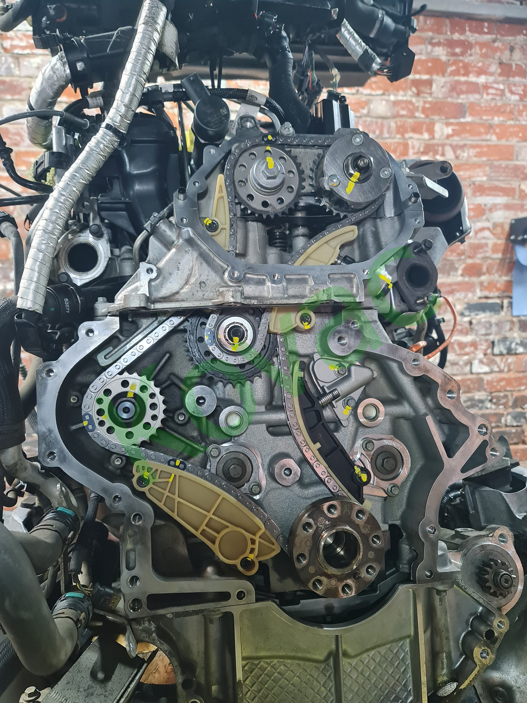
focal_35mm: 25
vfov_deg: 69.4
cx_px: 264
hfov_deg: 54.9
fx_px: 507
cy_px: 352
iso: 500
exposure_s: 1/50
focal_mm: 7
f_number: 1.8
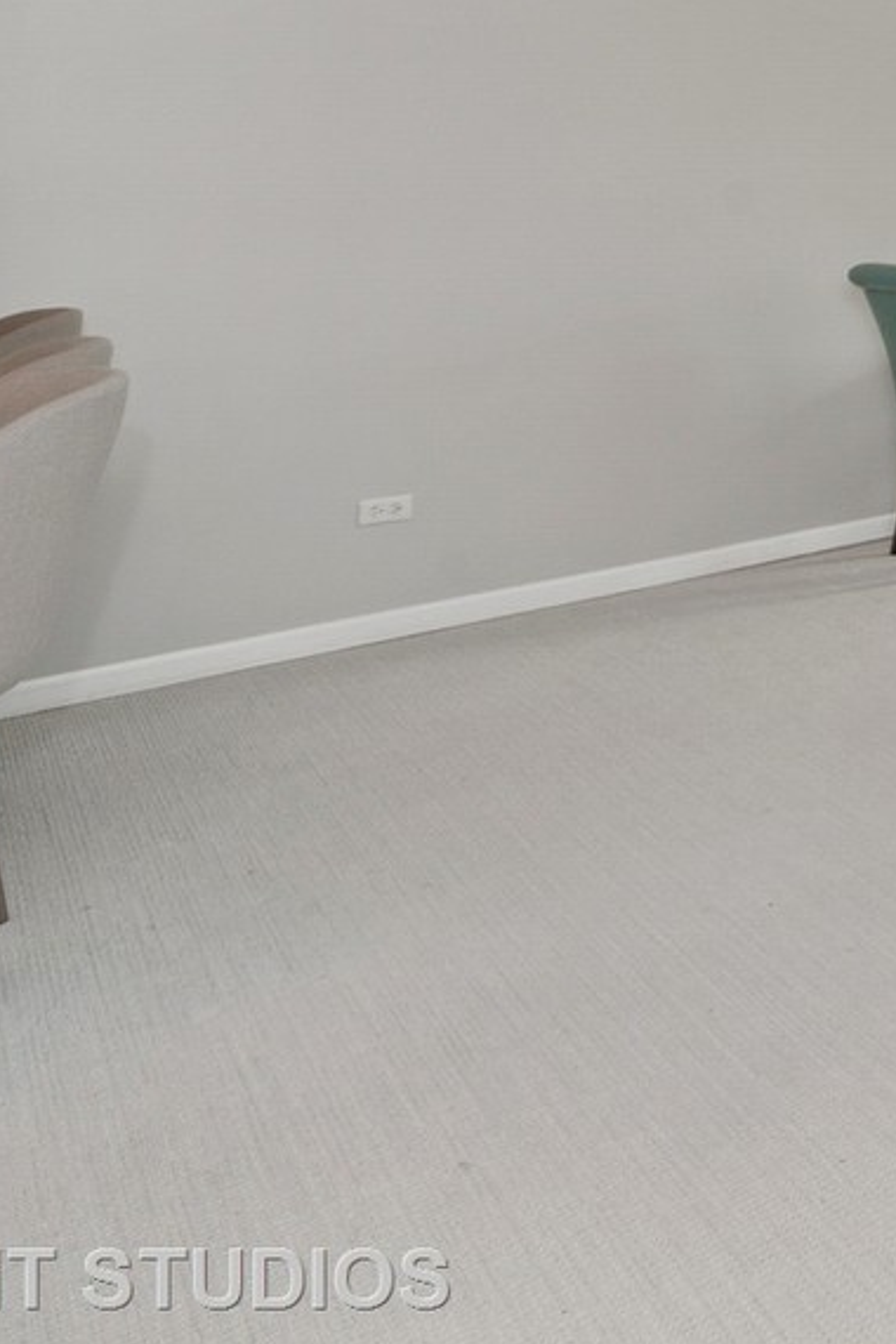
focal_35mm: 37
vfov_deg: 46.8
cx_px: 1511
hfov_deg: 23.6
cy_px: 134
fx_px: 1381
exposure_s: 1/60
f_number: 8
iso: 200
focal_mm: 13
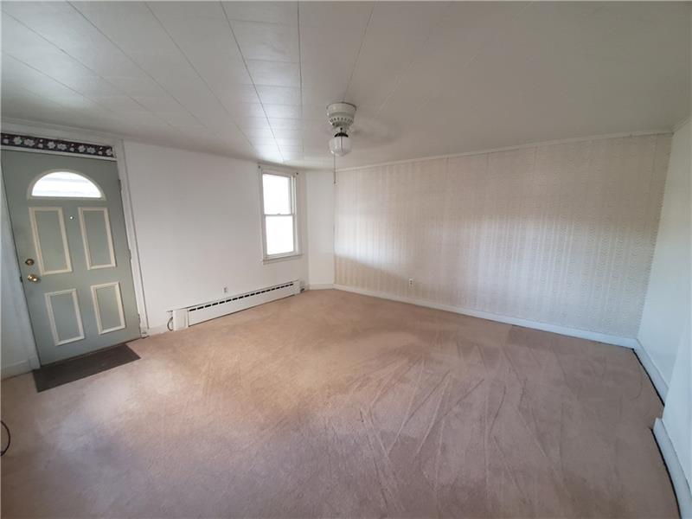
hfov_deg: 106.2
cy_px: 260
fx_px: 260
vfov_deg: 89.9
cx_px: 346
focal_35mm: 13
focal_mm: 1.8
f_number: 2.2
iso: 640
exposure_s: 1/30
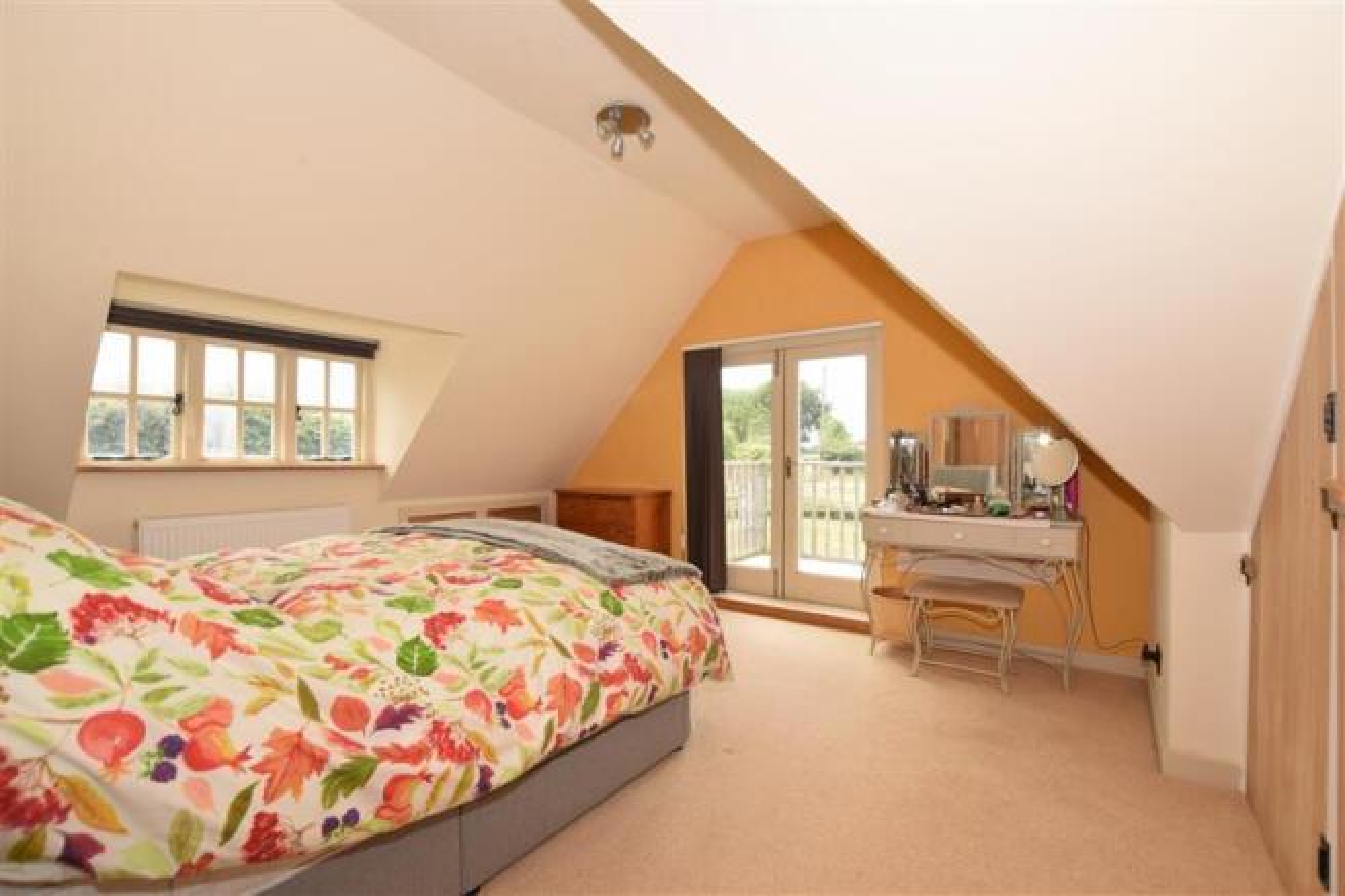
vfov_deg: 77.3
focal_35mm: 15
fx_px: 560
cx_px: 672
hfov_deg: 100.4
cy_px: 448
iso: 400
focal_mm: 10
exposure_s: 1/200
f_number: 8
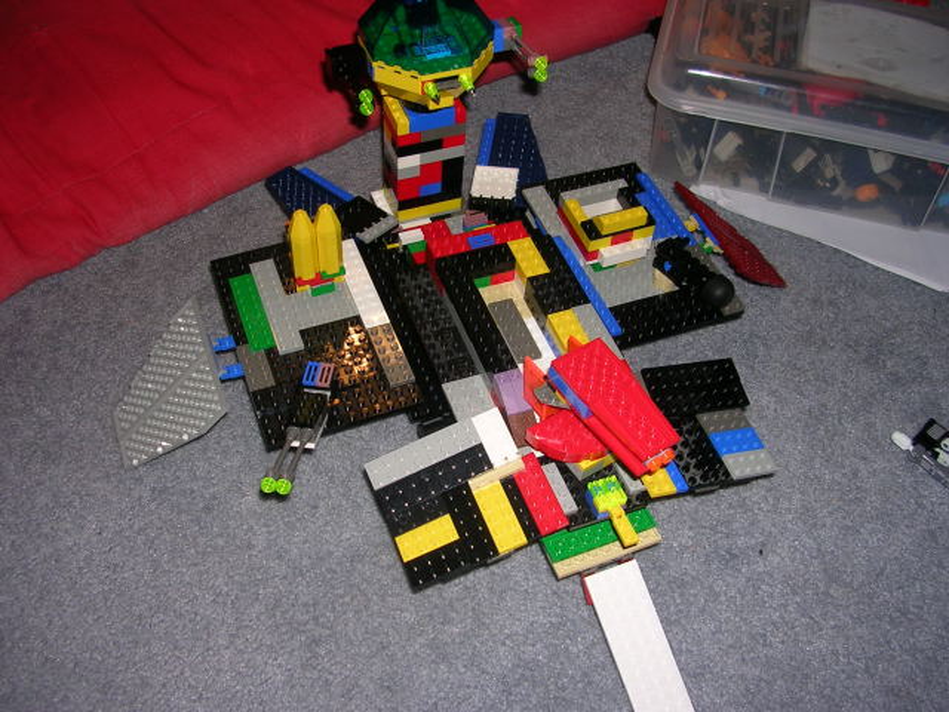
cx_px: 474
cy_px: 356
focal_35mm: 38
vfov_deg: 37.7
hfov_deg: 49.0
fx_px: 1042
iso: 50
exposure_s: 1/60.1
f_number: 2.8
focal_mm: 5.8
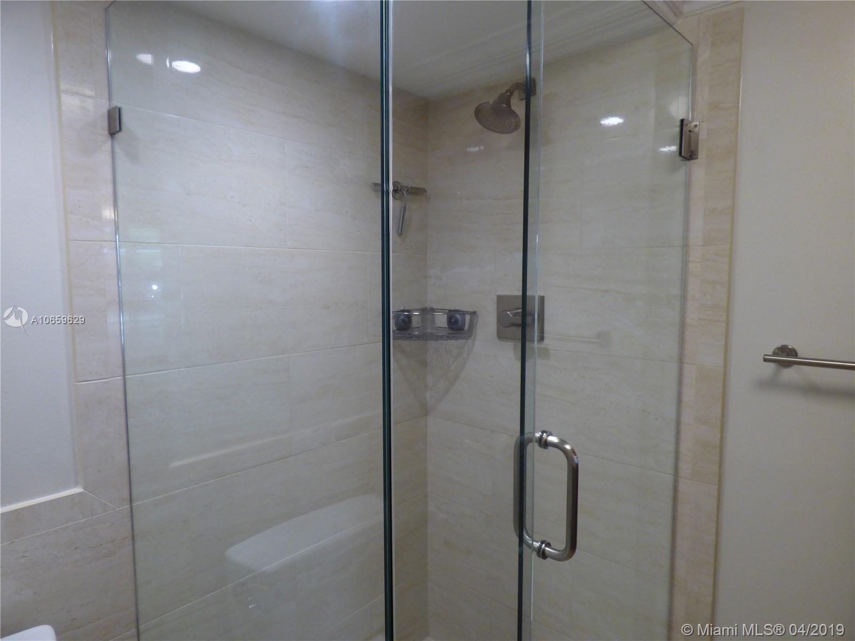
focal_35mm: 20
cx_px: 428
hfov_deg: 81.7
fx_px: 494
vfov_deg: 66.0
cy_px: 320
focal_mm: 3.58
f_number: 2.8
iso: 200
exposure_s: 1/60
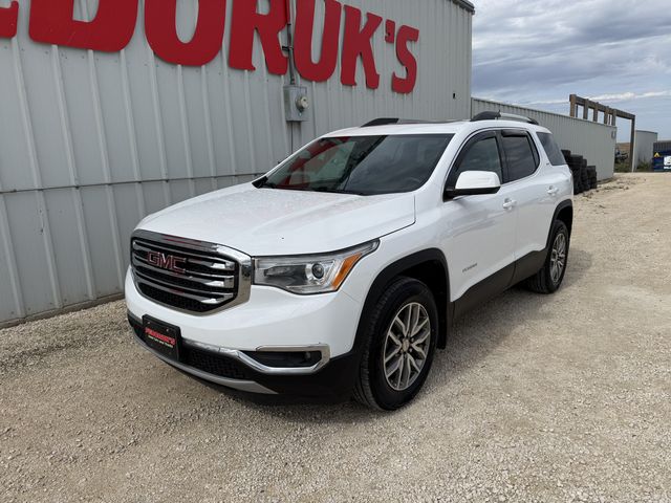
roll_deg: +2.3
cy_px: 252
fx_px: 465
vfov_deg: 56.8
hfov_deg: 71.6
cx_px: 336
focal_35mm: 24
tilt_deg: -10.3
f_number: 1.78
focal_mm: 6.76
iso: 80
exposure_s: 1/8130
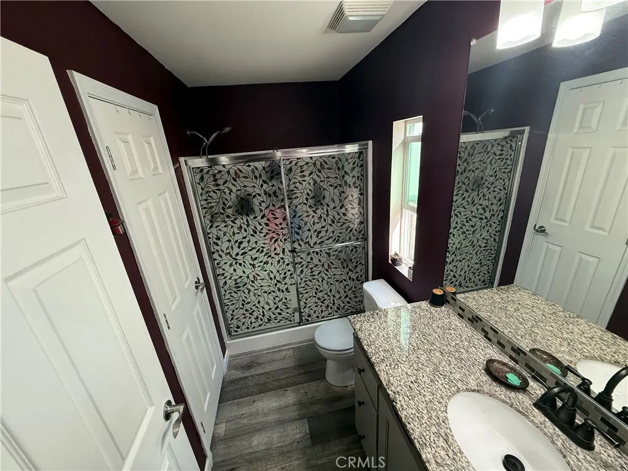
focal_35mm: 14
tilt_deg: -18.8
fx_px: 254
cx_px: 314
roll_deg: +4.4
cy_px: 236
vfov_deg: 85.7
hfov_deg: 102.1
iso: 200
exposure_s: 1/120
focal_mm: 2.22
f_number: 2.2
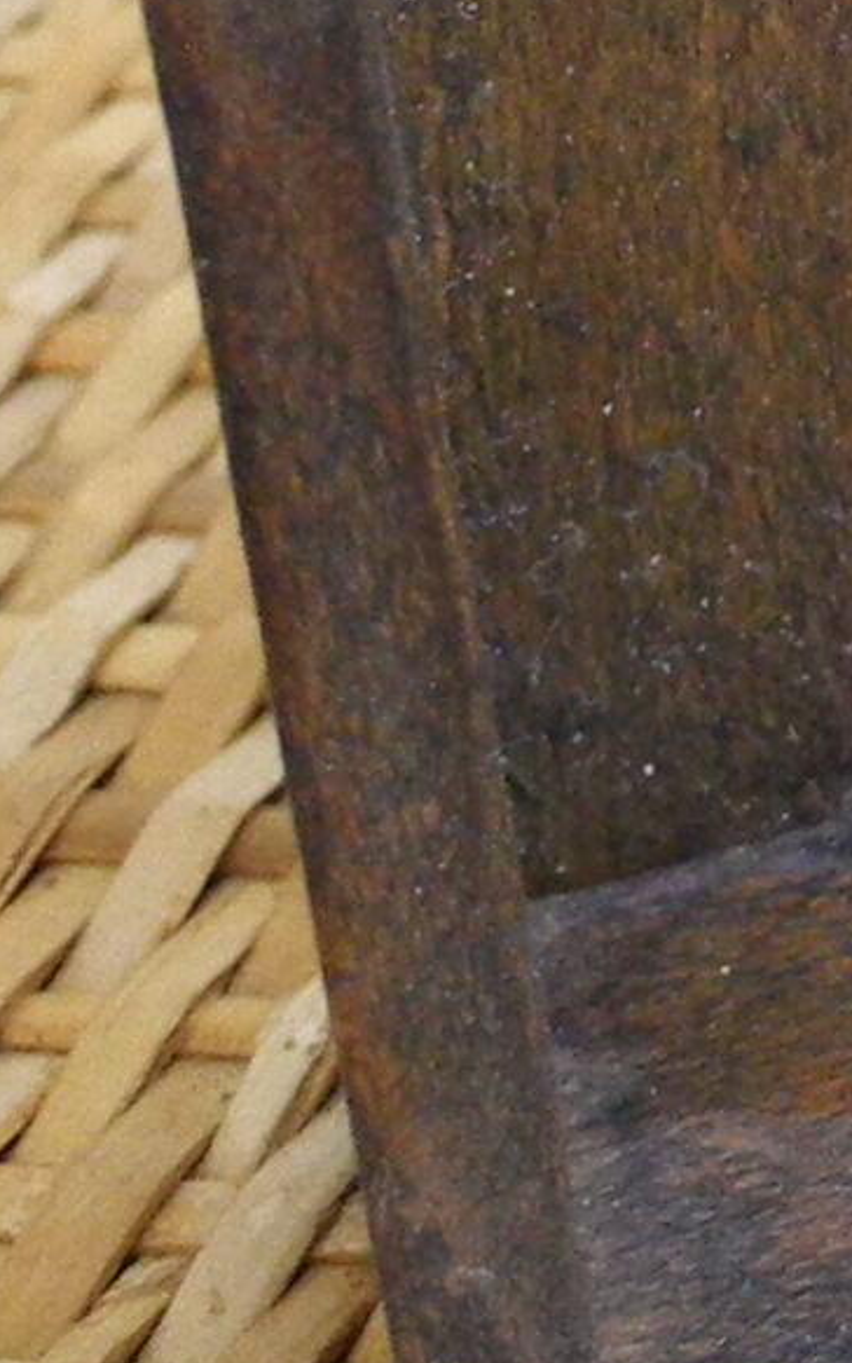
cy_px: -1213
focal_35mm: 186
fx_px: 6907
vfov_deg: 10.5
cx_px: 3738
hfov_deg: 5.7
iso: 400
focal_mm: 6
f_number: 2.8
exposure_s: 1/19.7
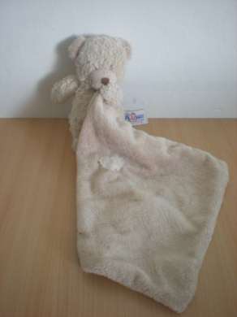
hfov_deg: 37.7
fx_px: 347
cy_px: 158
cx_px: 118
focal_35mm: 38
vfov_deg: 49.0
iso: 200
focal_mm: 6.3
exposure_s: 1/19.7
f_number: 3.1
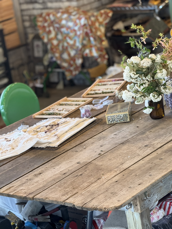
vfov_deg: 16.4
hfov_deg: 12.3
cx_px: 86
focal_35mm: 120
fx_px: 795
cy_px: 114
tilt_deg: -16.3
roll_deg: +8.3
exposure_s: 1/60
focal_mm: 15.66
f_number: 2.8
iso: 320
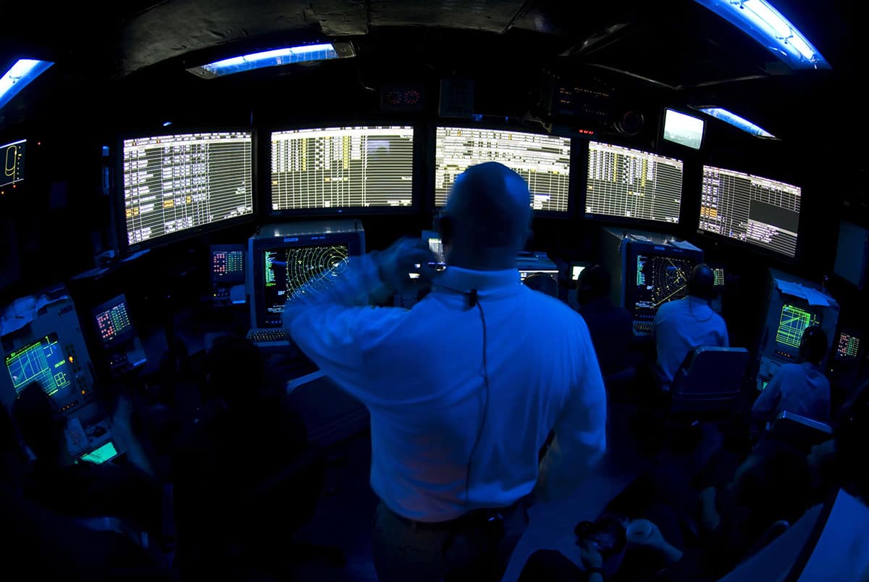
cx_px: 434
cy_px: 291
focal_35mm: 16
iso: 100
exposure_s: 1/1.43
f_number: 2.8
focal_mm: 10.5
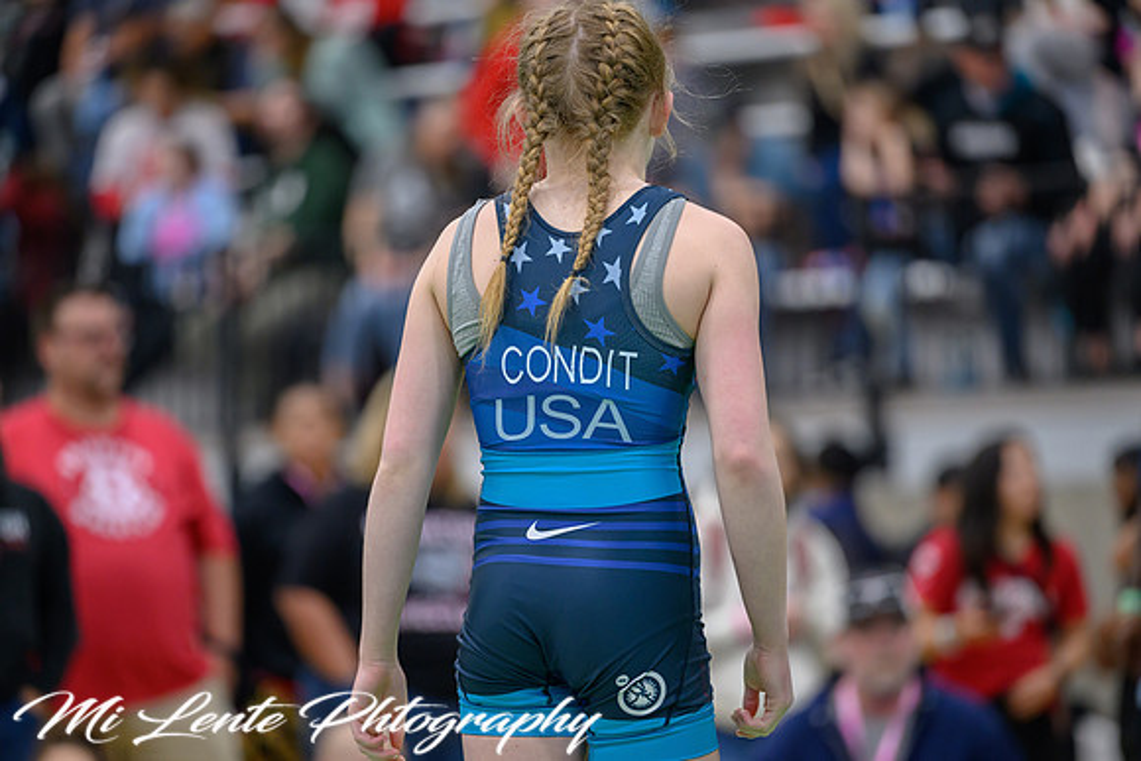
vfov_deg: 6.5
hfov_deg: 9.7
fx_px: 6698
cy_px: 392
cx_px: 535
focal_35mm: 211
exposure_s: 1/800
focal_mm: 195
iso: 2200
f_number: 2.8
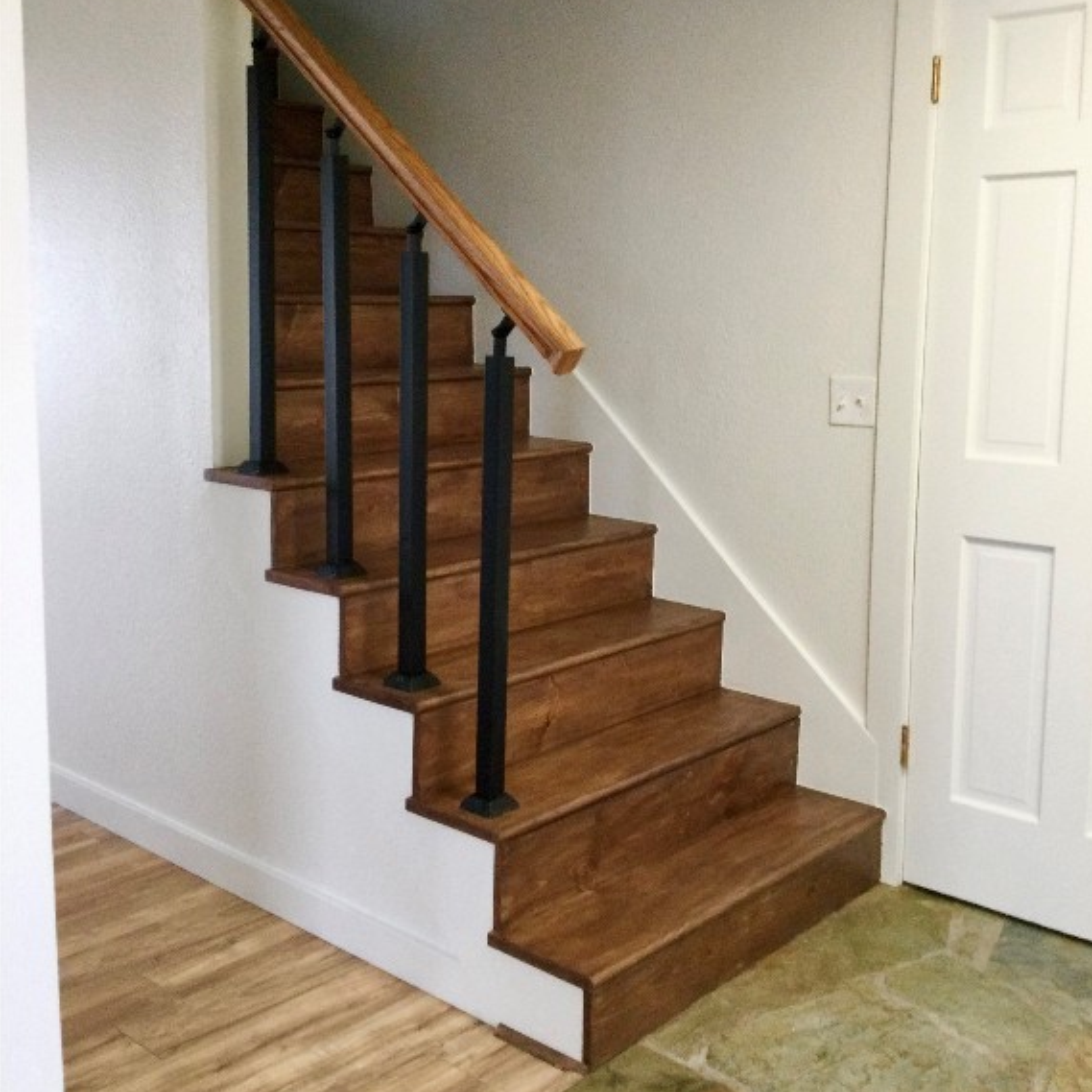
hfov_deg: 44.9
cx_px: 551
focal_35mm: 37
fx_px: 1321
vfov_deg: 44.8
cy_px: 466
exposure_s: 1/30
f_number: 2.4
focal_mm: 3.3
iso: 125
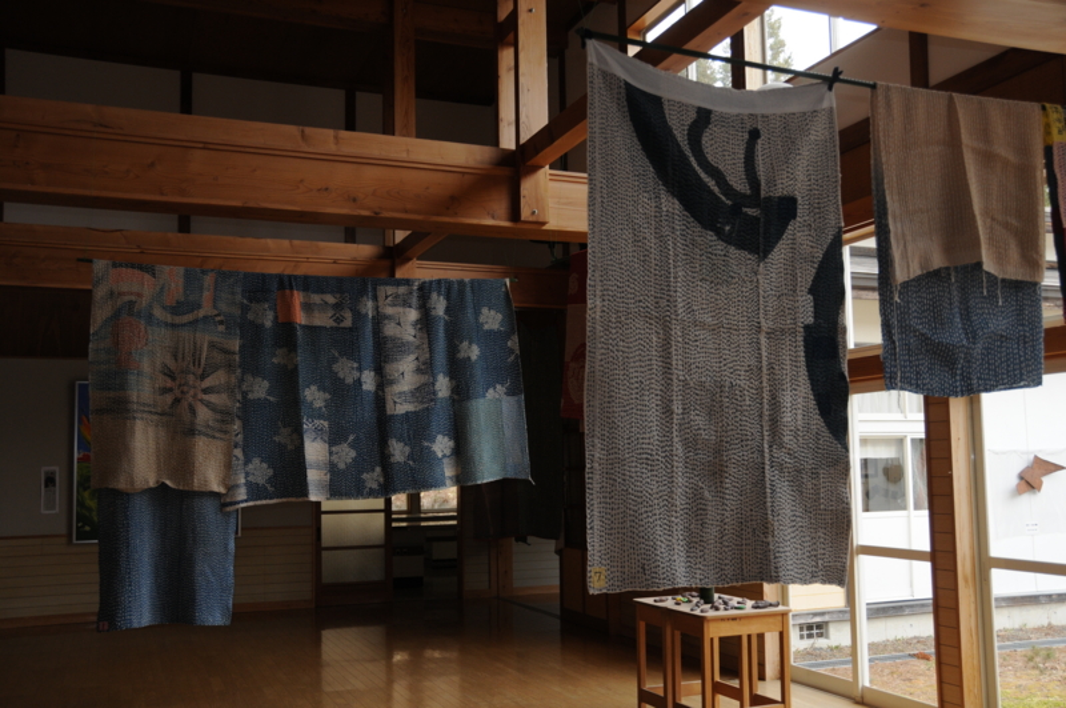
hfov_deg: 57.3
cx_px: 533
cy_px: 354
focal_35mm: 33
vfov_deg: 39.9
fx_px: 976
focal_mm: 22
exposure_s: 1/250
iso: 400
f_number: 3.8
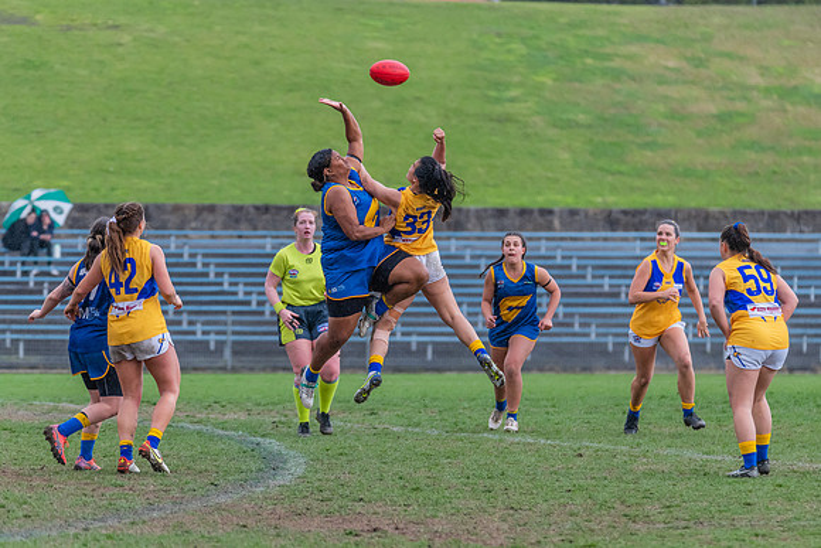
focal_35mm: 336
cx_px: 436
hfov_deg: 6.1
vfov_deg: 4.1
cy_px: 289
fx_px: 7660
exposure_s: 1/1250
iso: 1400
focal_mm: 300
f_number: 5.6
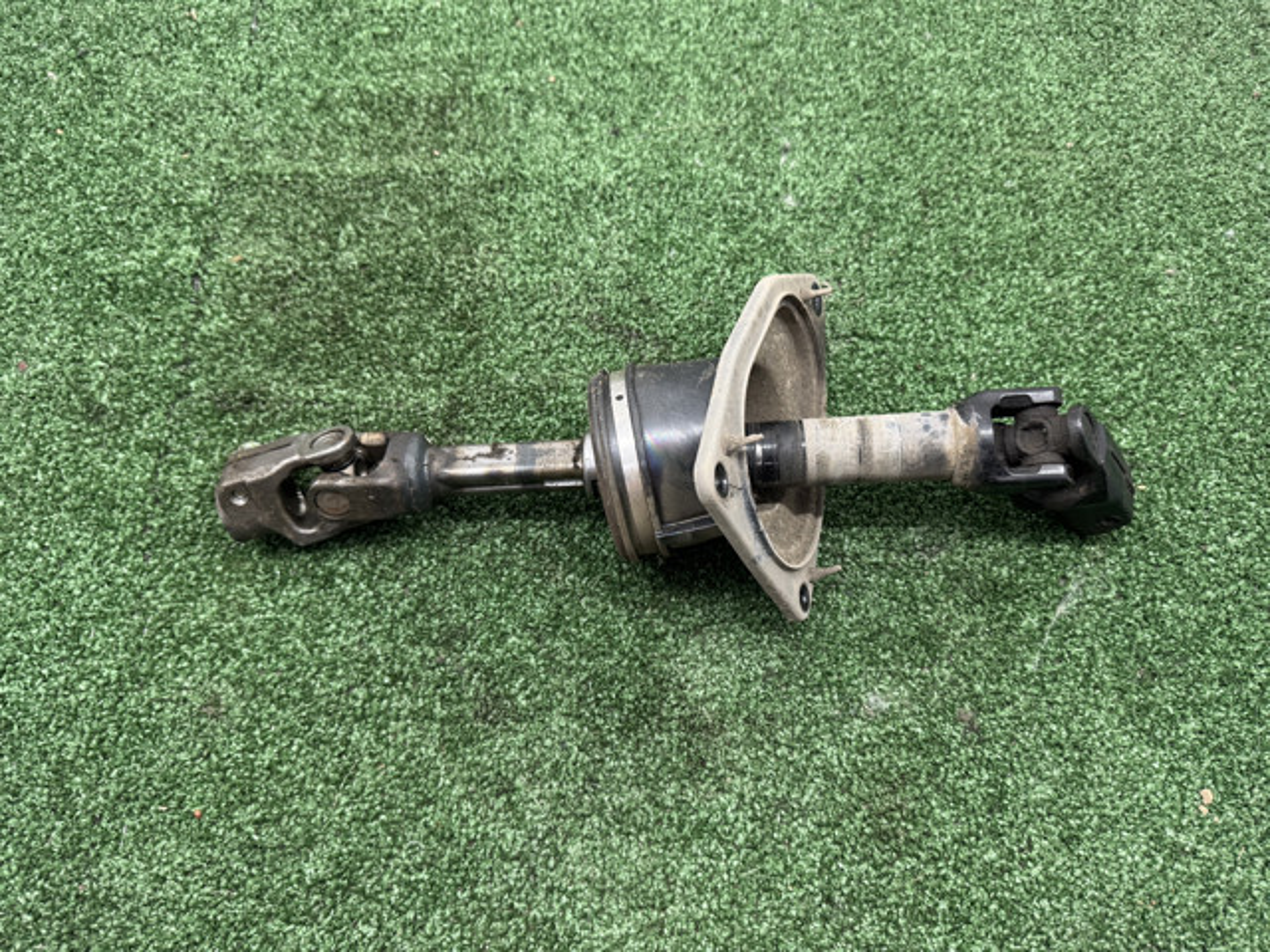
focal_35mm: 24
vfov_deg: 56.8
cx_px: 635
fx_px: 881
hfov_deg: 71.6
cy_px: 476
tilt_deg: -66.7
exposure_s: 1/60
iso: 250
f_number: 1.78
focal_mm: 6.76
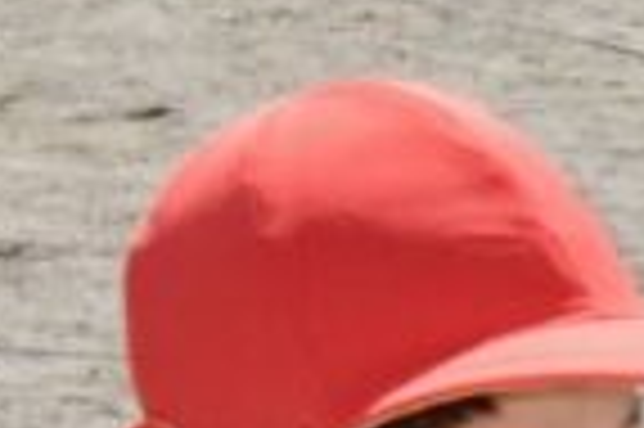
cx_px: 1770
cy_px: 250
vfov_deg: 3.8
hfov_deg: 5.5
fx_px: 6415
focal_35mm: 359
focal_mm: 50
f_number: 25
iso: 6400
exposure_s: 1/800
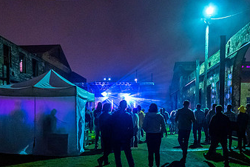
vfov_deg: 42.7
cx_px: 131
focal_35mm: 30
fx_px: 209
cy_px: 119
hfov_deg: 61.9
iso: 3200
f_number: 2.8
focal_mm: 14
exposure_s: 1/100
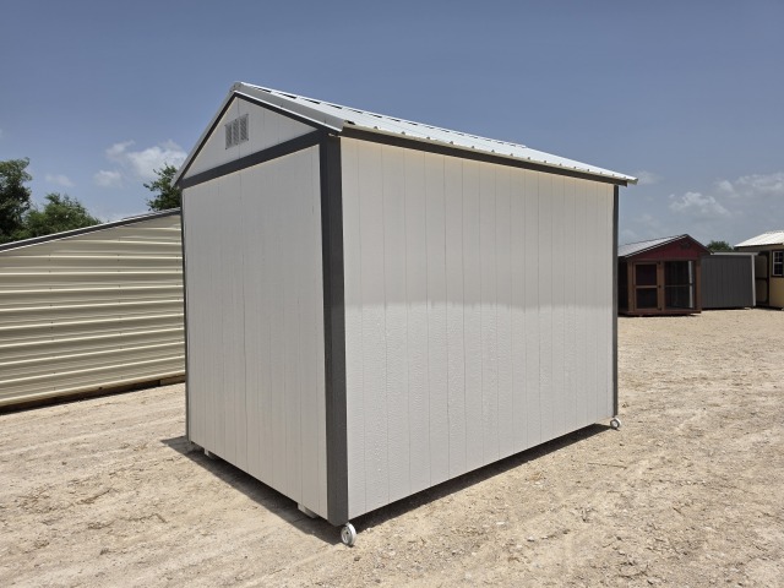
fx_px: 521
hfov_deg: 73.9
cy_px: 294
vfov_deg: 58.9
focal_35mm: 23
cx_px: 392
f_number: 1.4
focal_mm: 6.5
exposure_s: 1/7939
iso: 32
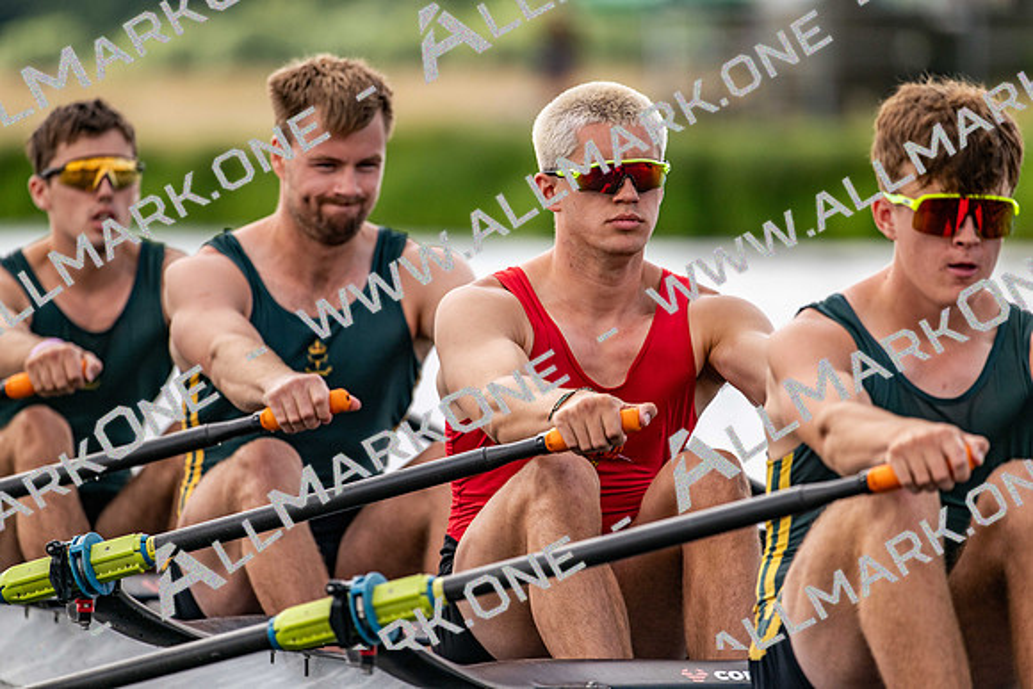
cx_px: 516
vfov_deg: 3.4
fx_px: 11480
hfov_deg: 5.2
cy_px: 344
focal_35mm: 400
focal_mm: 400
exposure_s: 1/2500
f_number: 4.5
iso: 500
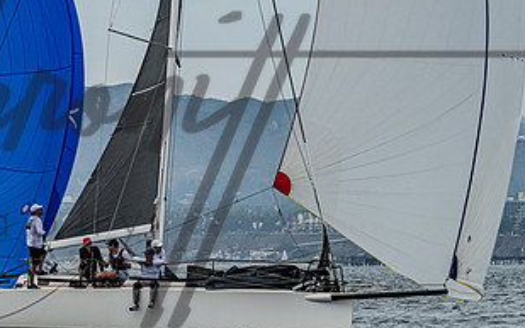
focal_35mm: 271
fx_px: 3877
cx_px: 31
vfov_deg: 4.8
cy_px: 137
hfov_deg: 7.7
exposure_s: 1/3200
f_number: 8
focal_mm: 120
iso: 400
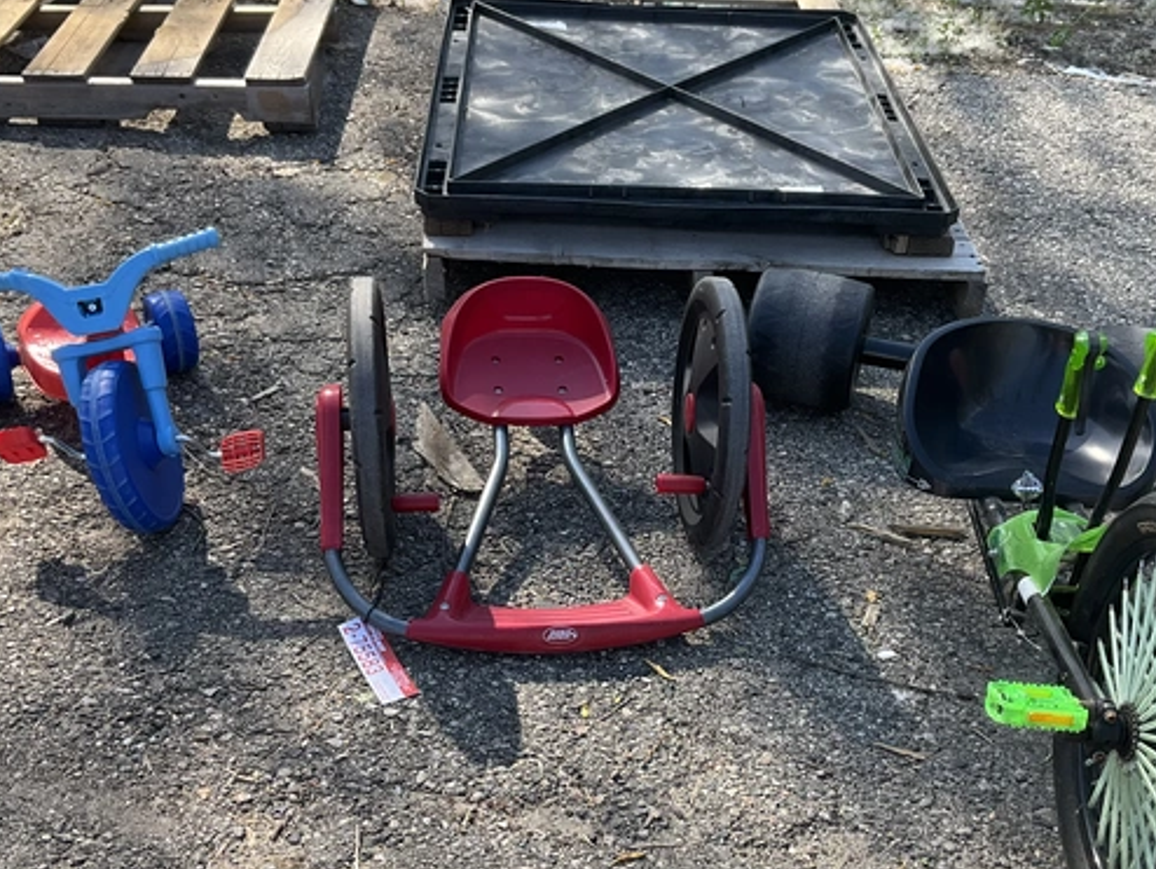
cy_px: 528
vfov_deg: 32.8
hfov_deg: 42.9
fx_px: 1470
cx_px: 618
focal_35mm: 44
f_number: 1.8
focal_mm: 3
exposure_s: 1/491
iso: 25
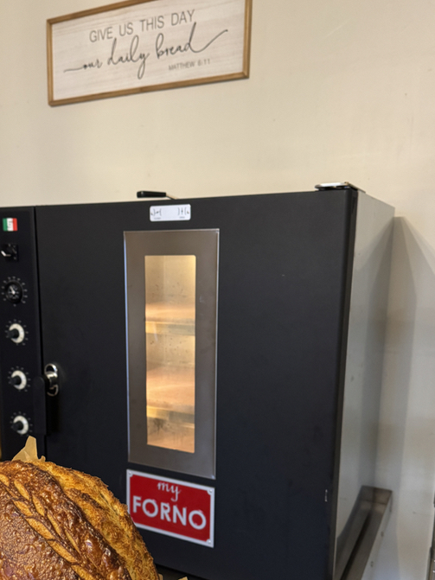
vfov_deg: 54.7
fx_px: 553
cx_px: 155
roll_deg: +0.3
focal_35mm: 33
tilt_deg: -11.6
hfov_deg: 42.5
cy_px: 365
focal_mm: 6.76
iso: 640
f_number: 1.78
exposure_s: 1/60
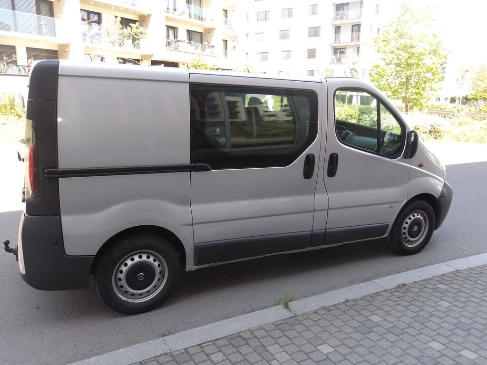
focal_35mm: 27
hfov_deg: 65.3
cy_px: 182
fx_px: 380
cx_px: 244
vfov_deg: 51.4
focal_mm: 4.9
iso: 100
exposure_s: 1/135
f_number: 3
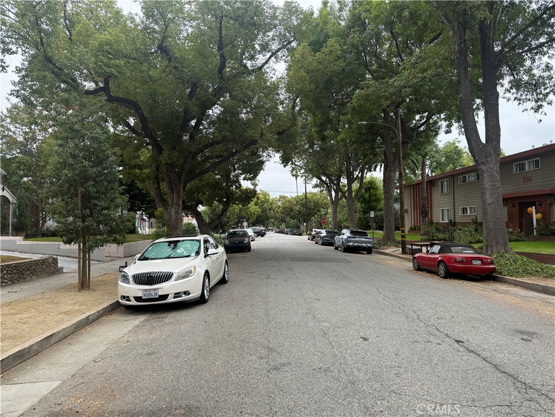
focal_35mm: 24
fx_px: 385
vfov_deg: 56.8
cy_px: 208
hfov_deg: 71.6
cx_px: 278
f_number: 1.78
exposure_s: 1/2525
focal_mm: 6.76
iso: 100
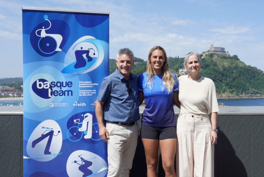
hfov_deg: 53.1
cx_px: 132
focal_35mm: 36
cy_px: 88
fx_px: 264
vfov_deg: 37.0
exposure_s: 1/320
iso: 800
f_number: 20
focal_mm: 36
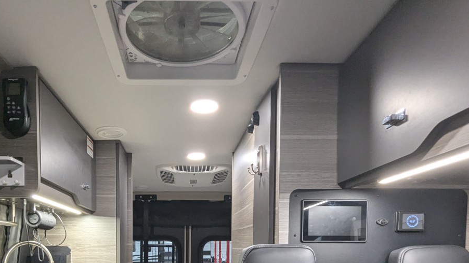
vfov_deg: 38.1
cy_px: 264
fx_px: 336
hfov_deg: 69.0
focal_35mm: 27
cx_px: 181
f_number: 2.2
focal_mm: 2.35
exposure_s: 1/40.8
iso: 191
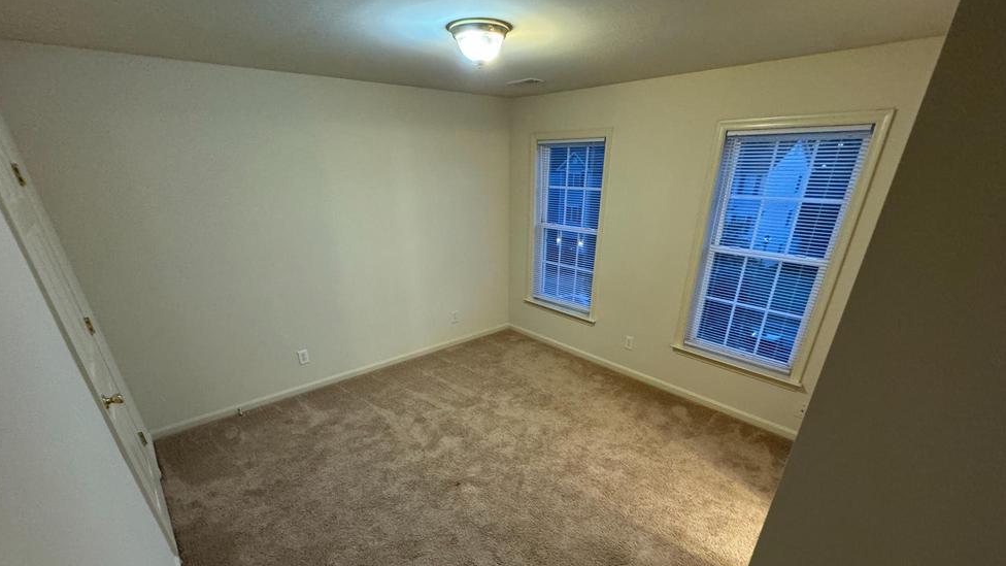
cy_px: 376
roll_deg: -0.8
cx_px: 505
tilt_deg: -26.4
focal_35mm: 16
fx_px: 427
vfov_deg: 65.4
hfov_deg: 99.4
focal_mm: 2.22
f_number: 2.2
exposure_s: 1/60
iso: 500
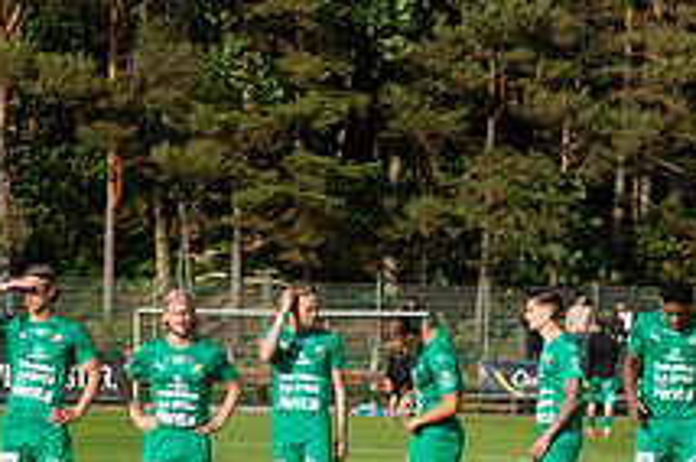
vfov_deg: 7.2
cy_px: 524
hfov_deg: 10.8
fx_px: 3668
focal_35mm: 190
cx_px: 410
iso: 100
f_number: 3.2
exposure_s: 1/1600
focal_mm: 70
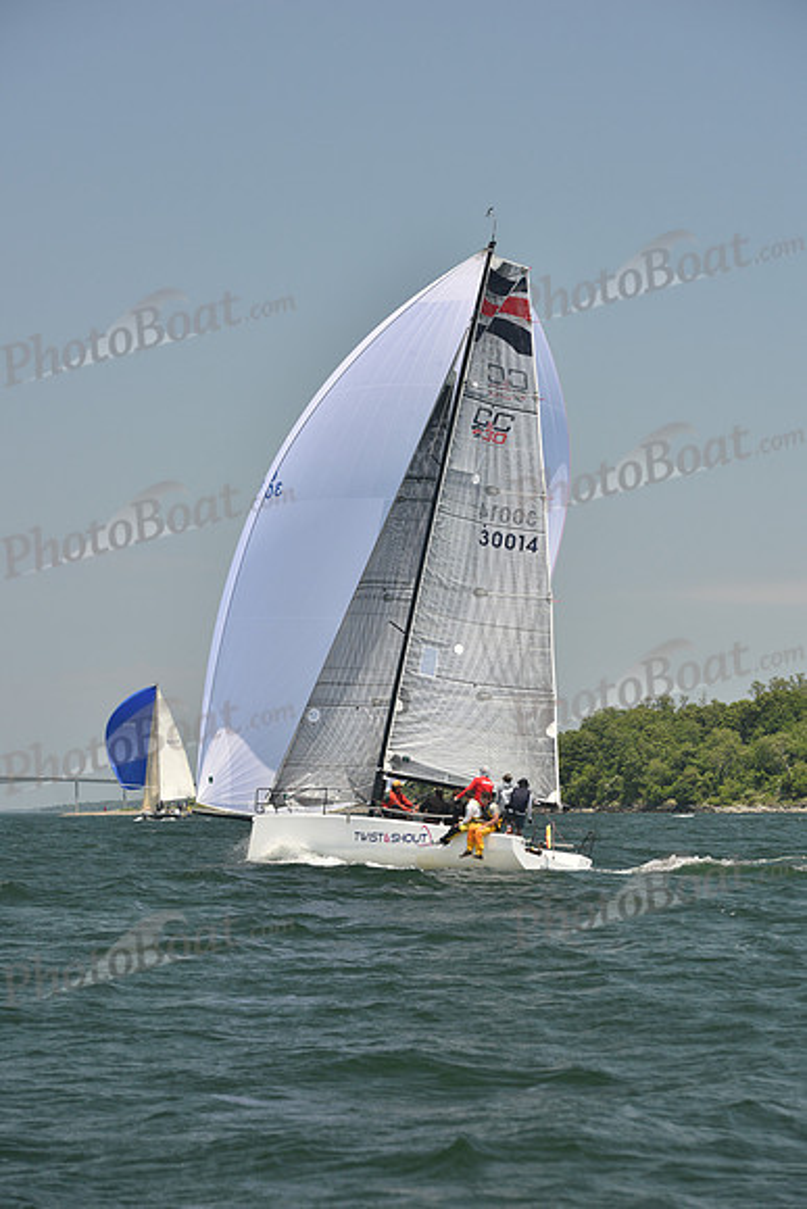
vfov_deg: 22.1
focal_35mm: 92
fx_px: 3091
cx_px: 404
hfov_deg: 14.9
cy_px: 604
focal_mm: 92
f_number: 5.6
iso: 250
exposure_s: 1/640
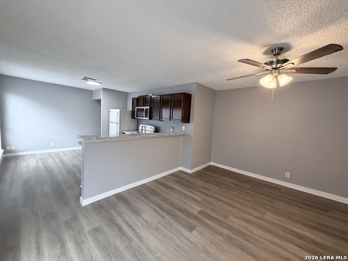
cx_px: 174
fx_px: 141
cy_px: 130
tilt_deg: -4.8
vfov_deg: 85.7
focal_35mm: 14
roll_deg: -3.6
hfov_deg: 102.1
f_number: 2.2
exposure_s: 1/60
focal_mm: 2.22
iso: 250
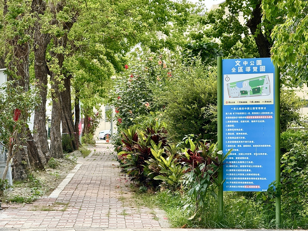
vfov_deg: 12.3
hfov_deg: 16.4
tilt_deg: +0.9
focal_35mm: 120
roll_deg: -0.6
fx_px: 1068
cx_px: 154
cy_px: 116
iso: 64
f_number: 2.8
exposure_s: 1/467
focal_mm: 15.66
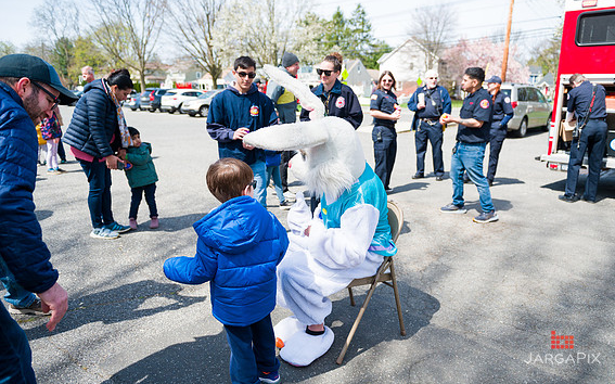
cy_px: 178
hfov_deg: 72.6
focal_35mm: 25
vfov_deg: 49.2
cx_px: 313
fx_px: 419
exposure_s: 1/1600
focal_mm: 24
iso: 200
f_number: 4
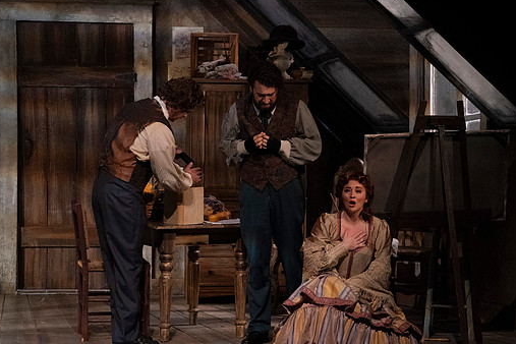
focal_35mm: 229
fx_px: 3282
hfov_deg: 9.0
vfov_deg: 6.0
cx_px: 264
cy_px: 183
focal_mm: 200
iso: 16000
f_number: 10
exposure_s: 1/320
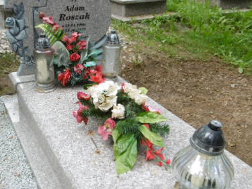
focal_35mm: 41
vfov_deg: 35.1
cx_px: 75
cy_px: 102
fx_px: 298
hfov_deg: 44.8
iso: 100
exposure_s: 1/250
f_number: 3.1
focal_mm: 4.3
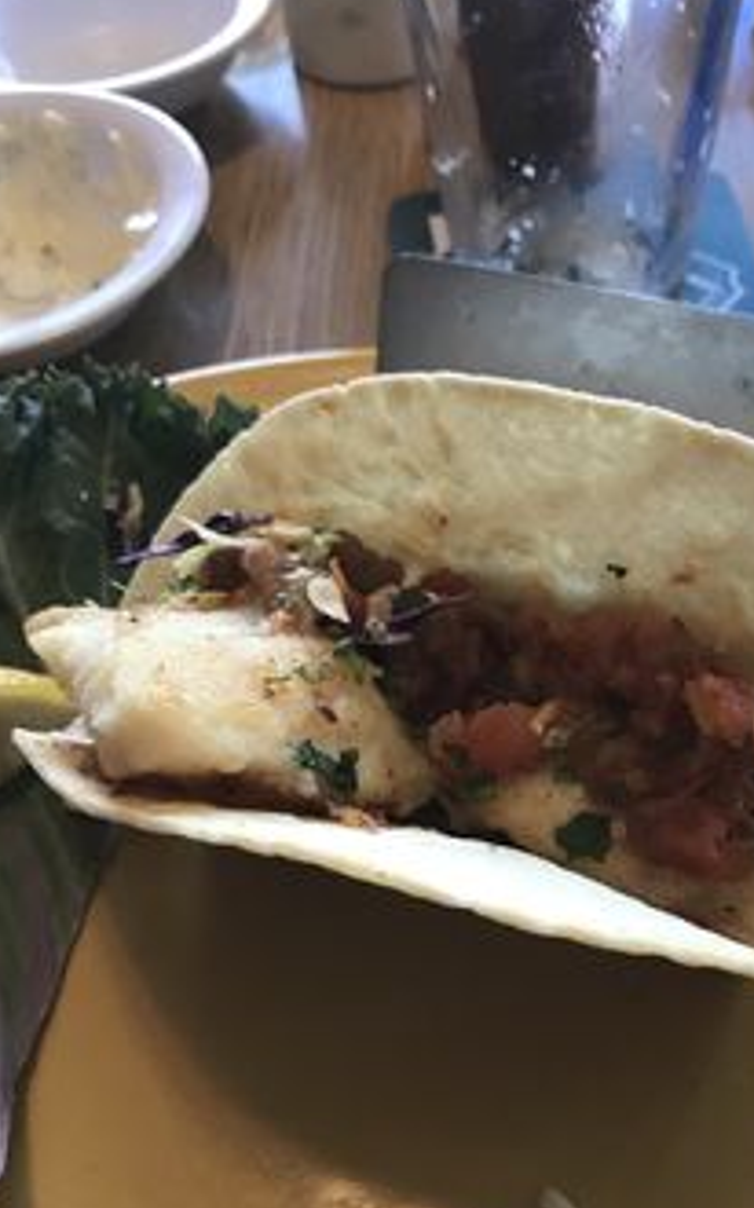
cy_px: 622
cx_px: 531
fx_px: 1185
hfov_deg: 34.8
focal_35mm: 36
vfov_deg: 54.0
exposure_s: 1/30
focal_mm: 3.99
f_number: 1.8
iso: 32
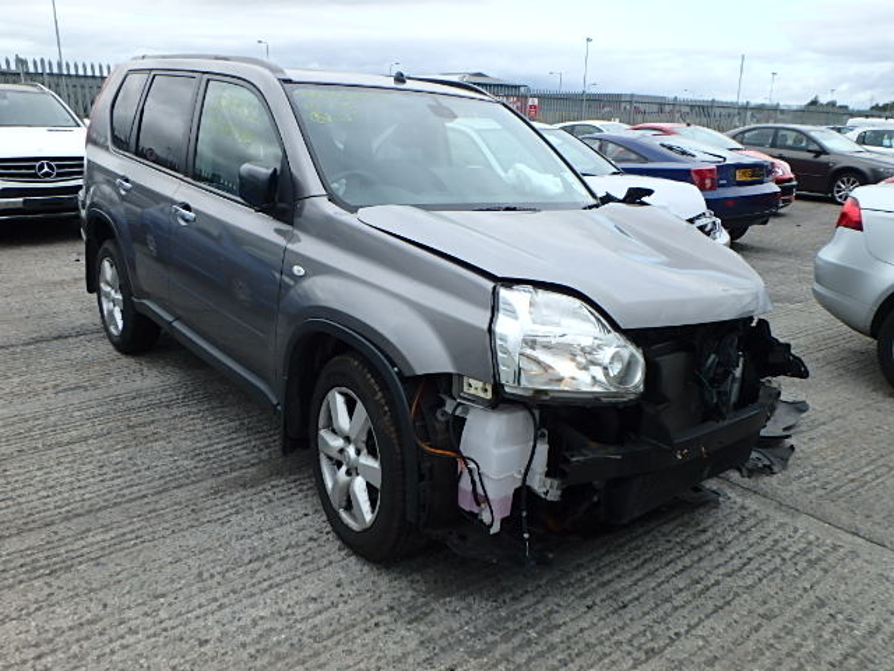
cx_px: 447
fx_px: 723
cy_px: 336
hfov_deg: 63.4
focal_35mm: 28
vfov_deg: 49.7
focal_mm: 5
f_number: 4.4
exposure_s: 1/400
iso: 125
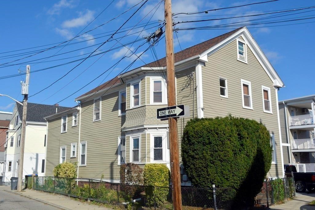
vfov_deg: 36.9
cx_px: 158
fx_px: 315
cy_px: 105
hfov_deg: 53.1
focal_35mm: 36
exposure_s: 1/500
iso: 100
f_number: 8
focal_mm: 24
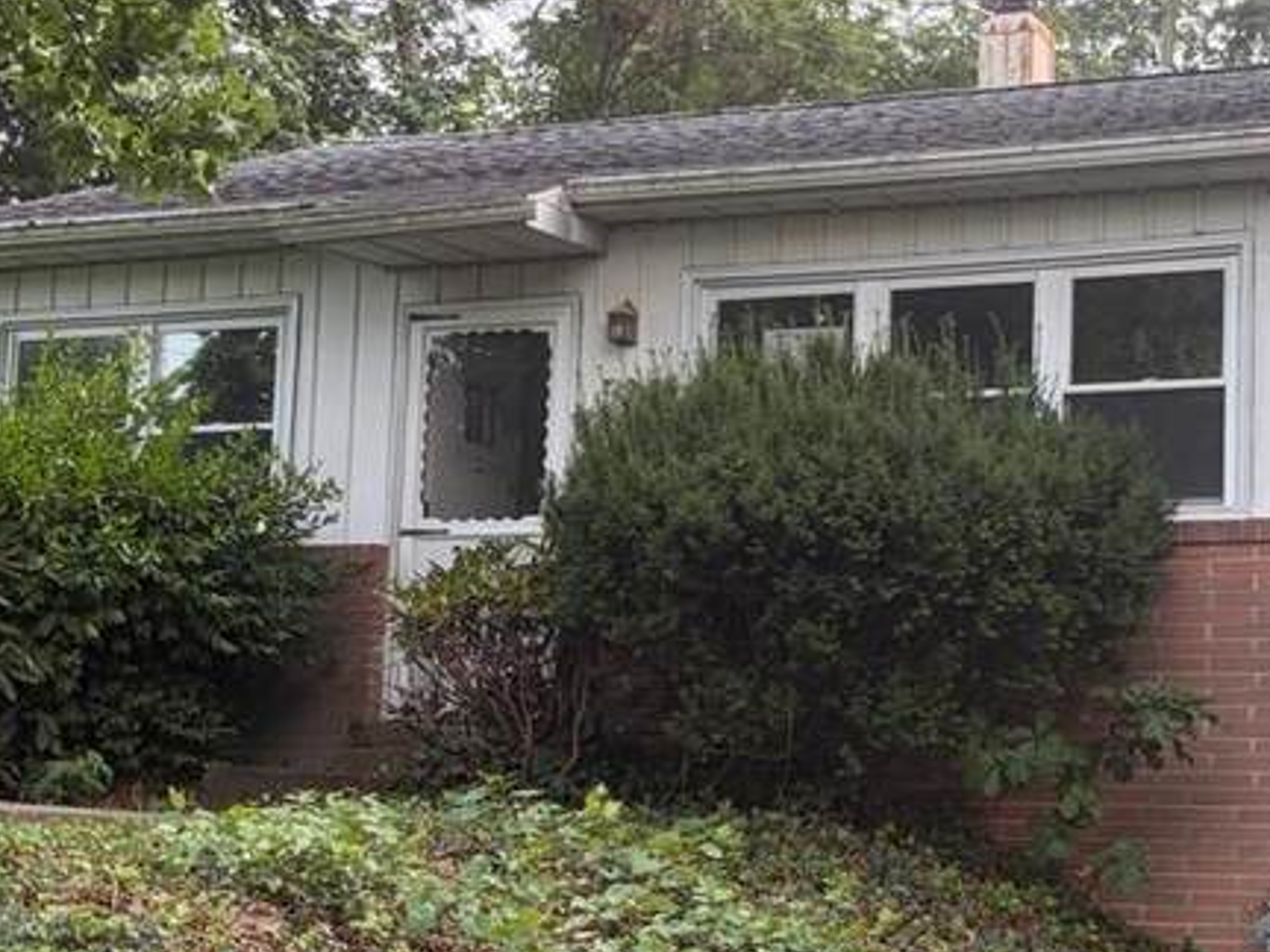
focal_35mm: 77
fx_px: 2825
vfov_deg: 19.1
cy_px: 476
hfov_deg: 24.9
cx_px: 1008
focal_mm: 5.96
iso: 50
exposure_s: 1/266
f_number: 1.6
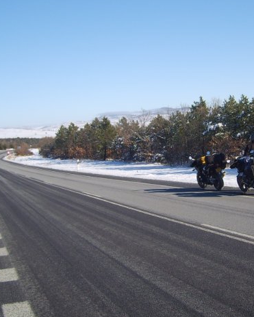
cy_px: 144
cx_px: 181
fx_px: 554
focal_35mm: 59
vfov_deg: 31.9
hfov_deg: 25.6
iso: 50
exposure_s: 1/250
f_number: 7.1
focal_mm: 5.8
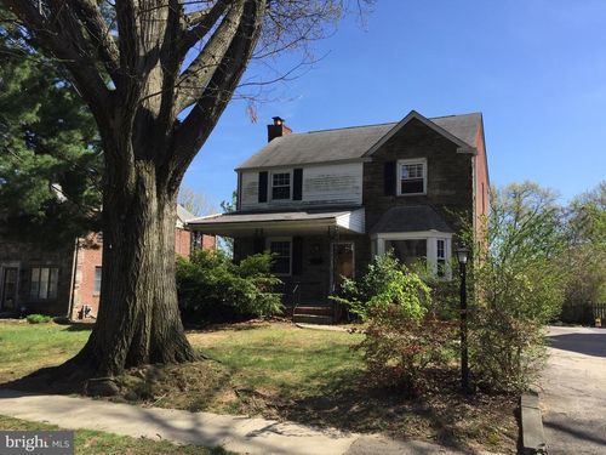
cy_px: 228
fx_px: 508
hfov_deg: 61.7
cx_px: 303
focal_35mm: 29
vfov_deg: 48.2
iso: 32
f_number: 2.2
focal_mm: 4.15
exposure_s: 1/1199
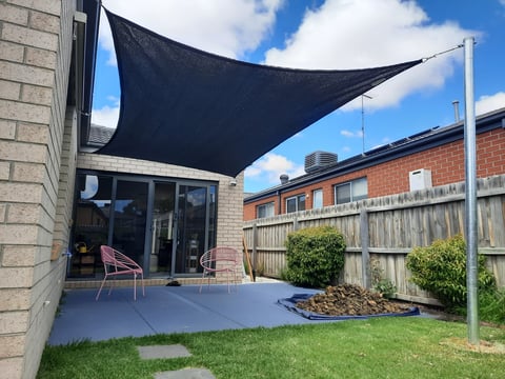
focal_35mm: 25
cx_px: 252
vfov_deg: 54.9
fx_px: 365
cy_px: 190
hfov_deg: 69.4
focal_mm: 4.6
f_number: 2
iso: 32
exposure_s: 1/490
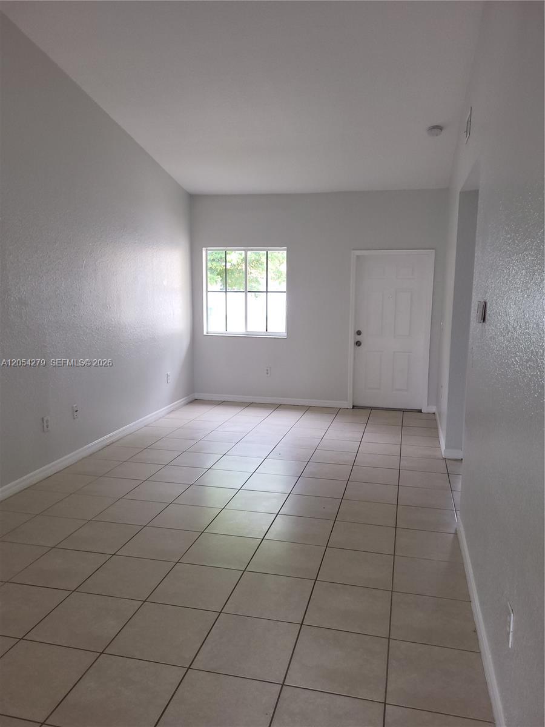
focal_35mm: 26
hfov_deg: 53.1
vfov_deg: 67.3
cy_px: 364
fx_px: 546
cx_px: 272
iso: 80
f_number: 1.8
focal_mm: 5.4
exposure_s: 1/60
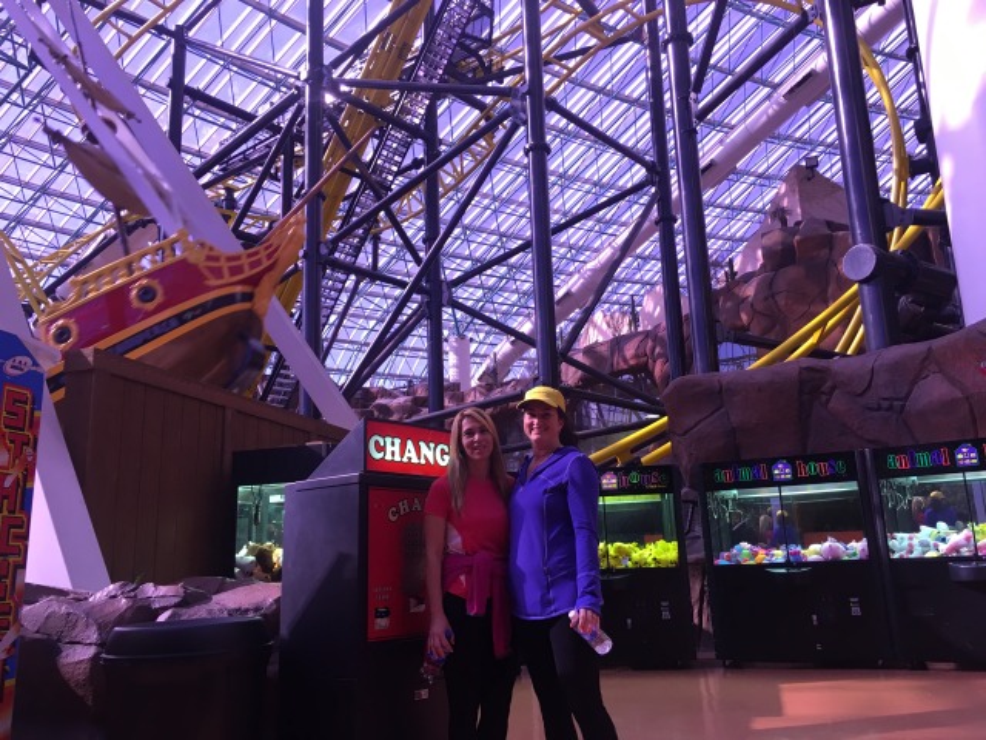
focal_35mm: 29
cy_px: 370
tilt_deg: +13.0
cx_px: 493
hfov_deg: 61.7
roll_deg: +0.9
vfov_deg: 48.2
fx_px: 826
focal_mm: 4.15
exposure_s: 1/30
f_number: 2.2
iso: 32
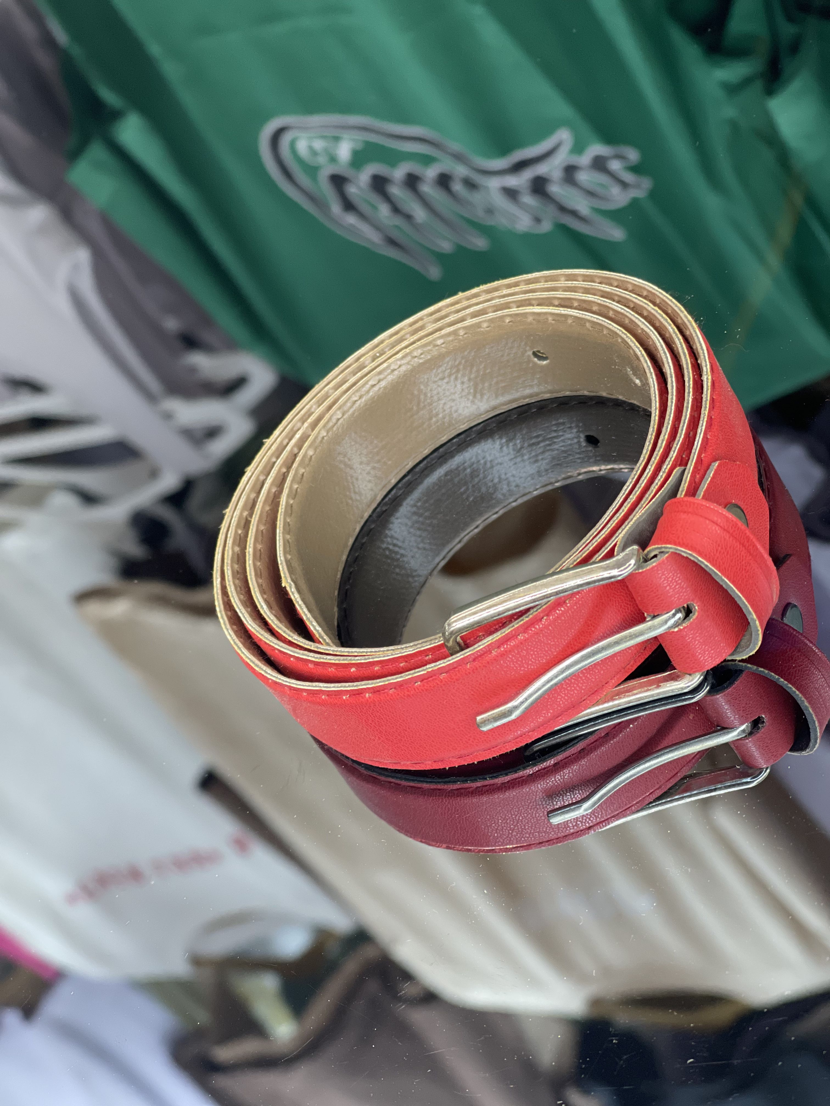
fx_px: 2046
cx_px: 415
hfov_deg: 22.9
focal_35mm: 64
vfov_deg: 30.3
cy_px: 553
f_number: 2.2
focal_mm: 7.5
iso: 250
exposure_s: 1/100
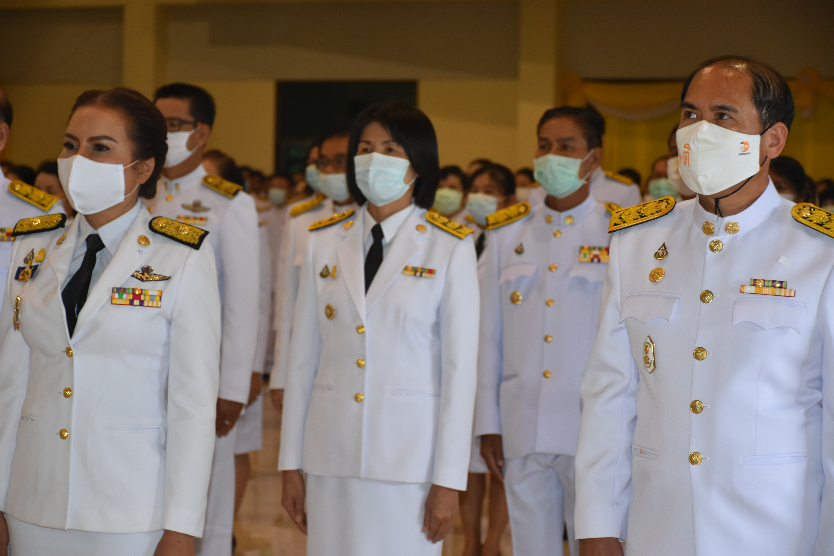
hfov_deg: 19.5
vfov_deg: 13.0
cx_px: 417
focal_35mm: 105
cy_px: 278
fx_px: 2432
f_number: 5
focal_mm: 70
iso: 800
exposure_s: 1/80
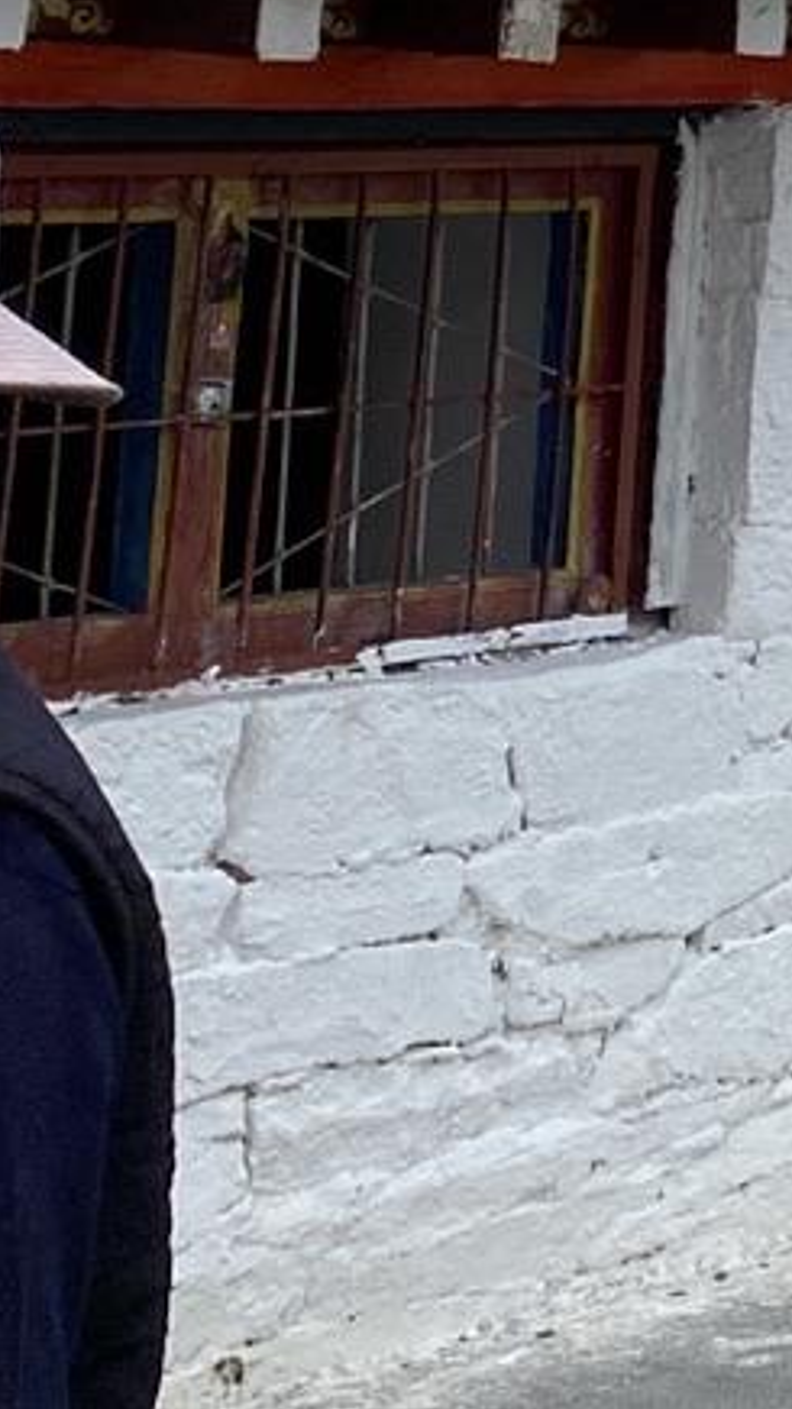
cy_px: -265
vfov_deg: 15.9
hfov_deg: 8.1
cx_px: 2263
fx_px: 4857
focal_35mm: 130
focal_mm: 4.25
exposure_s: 1/2890
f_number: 1.8
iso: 32
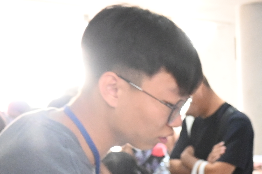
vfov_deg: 15.8
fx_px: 604
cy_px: 216
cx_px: 338
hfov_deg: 22.1
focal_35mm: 83
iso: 3200
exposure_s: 1/80
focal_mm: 16
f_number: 3.5
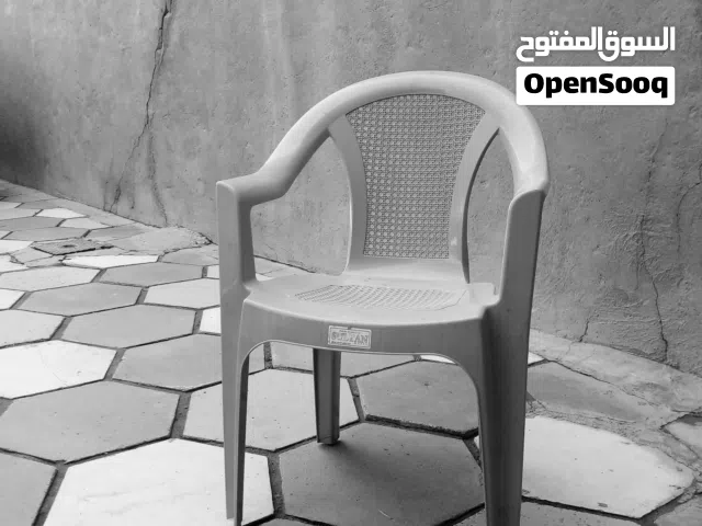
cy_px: 263
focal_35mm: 27
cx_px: 351
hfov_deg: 65.3
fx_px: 548
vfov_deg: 51.4
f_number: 1.9
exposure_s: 1/122
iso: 40
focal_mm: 3.6
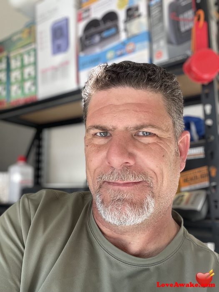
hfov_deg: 46.8
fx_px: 253
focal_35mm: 30
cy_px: 146
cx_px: 110
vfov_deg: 60.0
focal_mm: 2.71
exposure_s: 1/121
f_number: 2.2
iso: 80
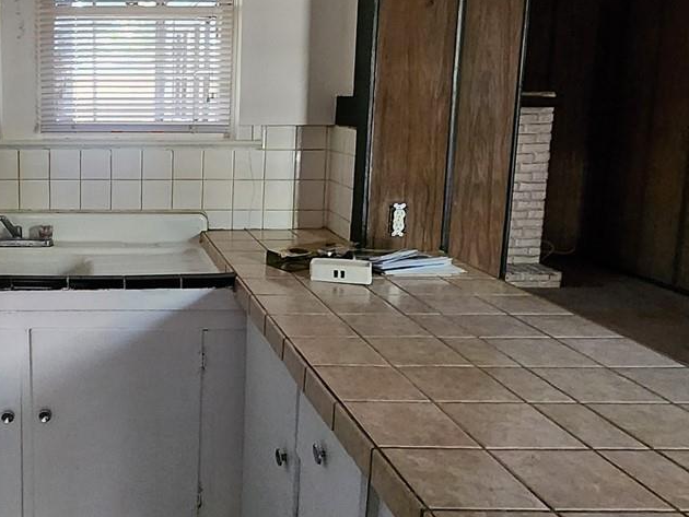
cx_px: 77
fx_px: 657
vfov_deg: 42.7
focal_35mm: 33
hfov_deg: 49.6
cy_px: 195
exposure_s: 1/24
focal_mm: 2.2
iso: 800
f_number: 2.2
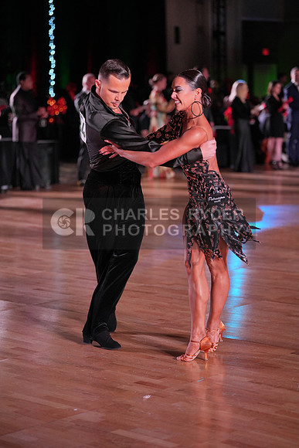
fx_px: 1170
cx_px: 150
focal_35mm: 94
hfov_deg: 14.6
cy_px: 224
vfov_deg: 21.7
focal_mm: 94
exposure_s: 1/800
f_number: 2.8
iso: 1600
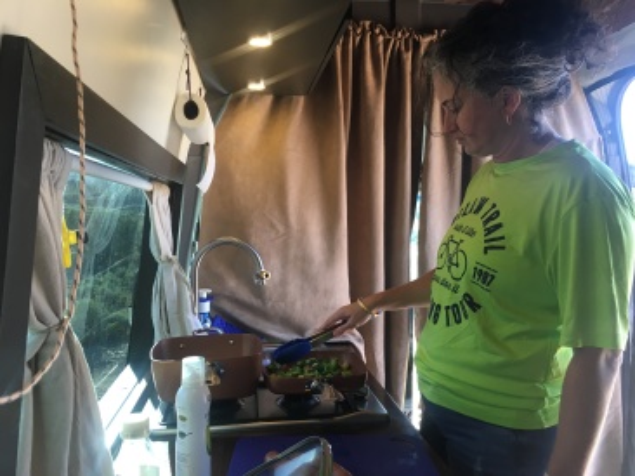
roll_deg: +1.1
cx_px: 318
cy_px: 238
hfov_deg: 61.7
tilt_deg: -5.8
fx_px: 532
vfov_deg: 48.2
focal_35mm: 29
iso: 25
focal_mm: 4.15
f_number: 2.2
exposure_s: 1/30
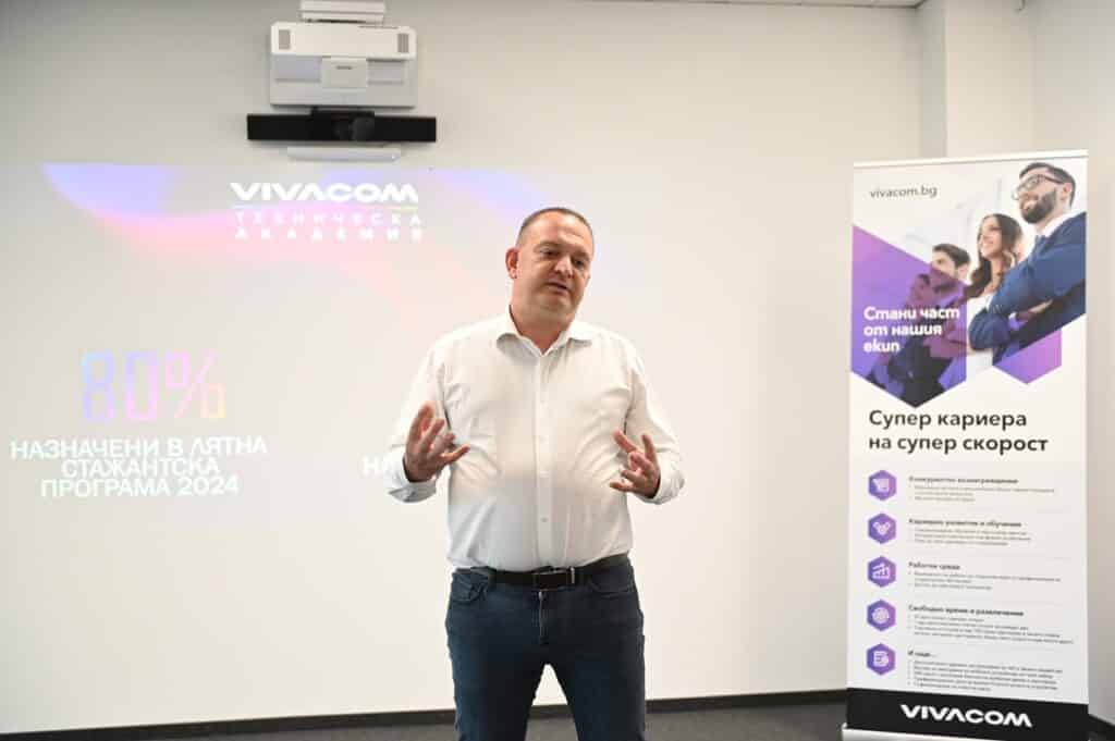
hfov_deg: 41.1
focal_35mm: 48
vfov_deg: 28.0
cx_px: 558
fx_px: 1485
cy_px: 370
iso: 1600
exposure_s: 1/250
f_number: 2.8
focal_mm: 48
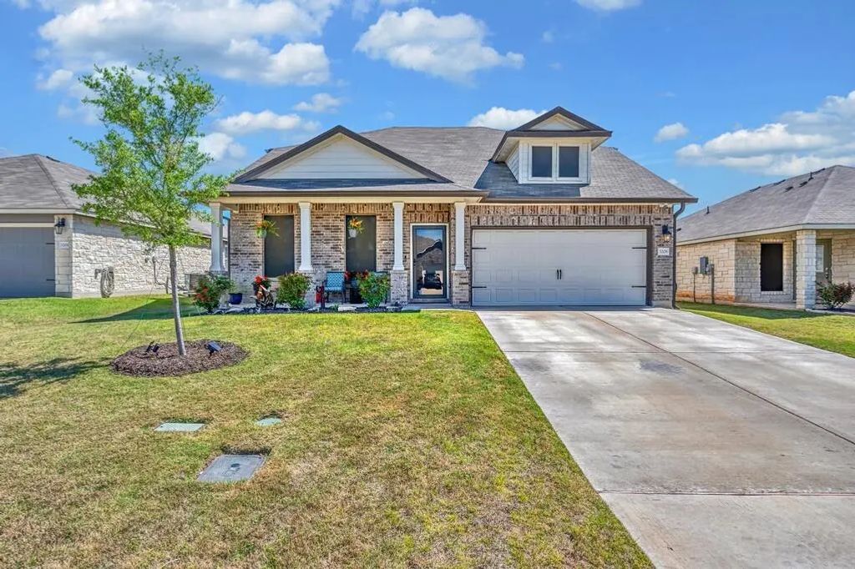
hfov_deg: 85.4
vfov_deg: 63.2
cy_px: 284
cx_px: 428
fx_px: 463
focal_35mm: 20
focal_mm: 19.5
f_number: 8
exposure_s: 1/320
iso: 100
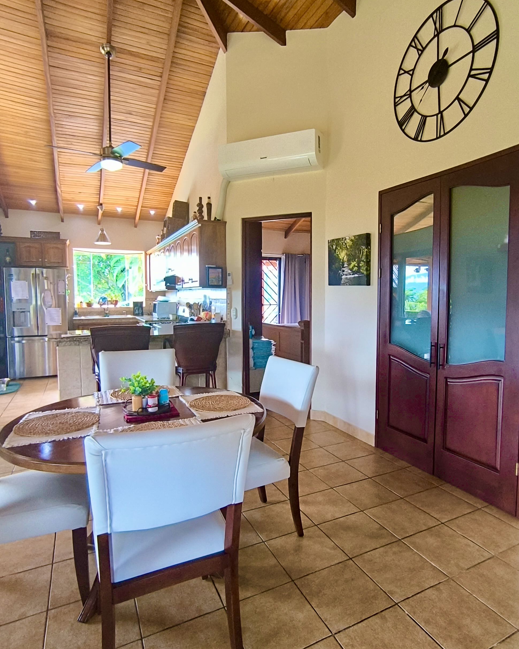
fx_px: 403
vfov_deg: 77.6
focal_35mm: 21
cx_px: 295
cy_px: 324
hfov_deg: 65.2
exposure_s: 1/50
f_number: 2.2
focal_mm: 1.65
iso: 200
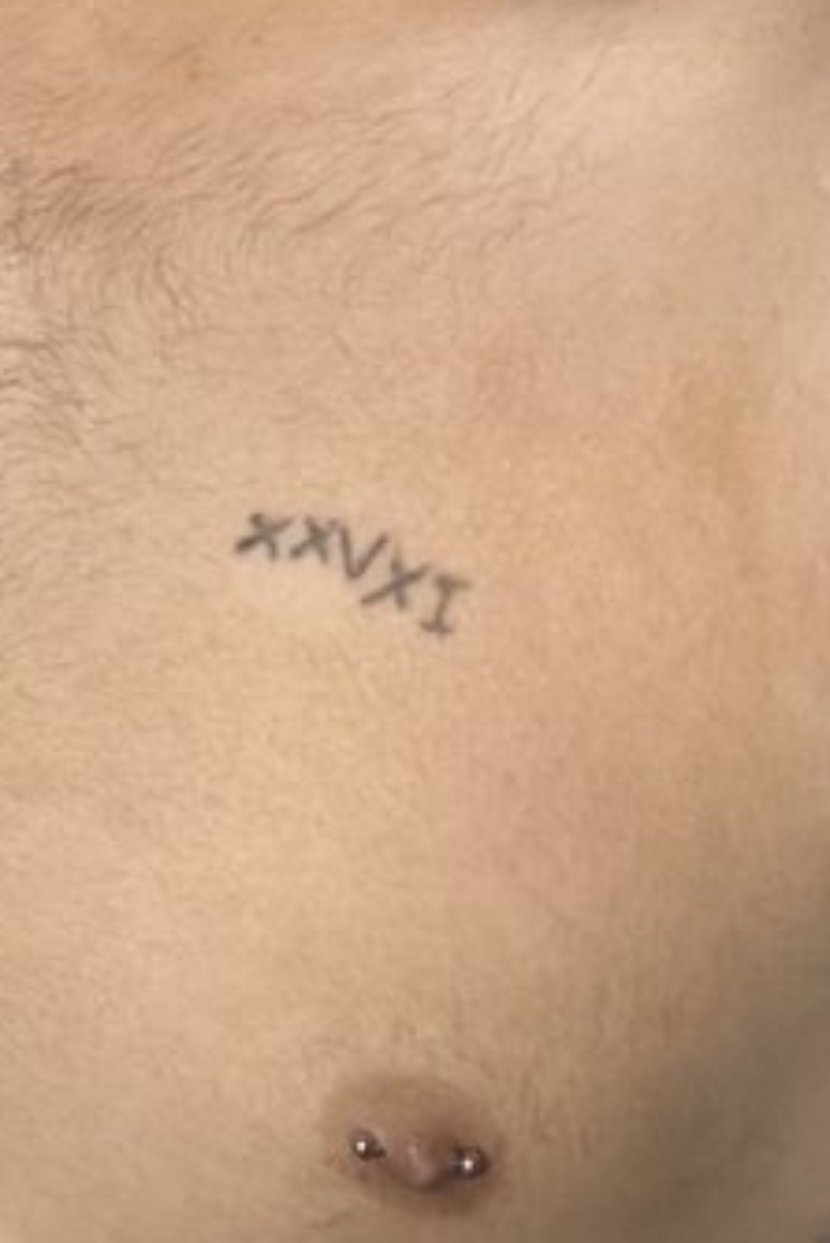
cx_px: -112
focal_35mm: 86
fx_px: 2971
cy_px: -127
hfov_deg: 15.4
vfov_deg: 22.3
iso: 250
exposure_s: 1/40
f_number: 1.9
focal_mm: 2.69
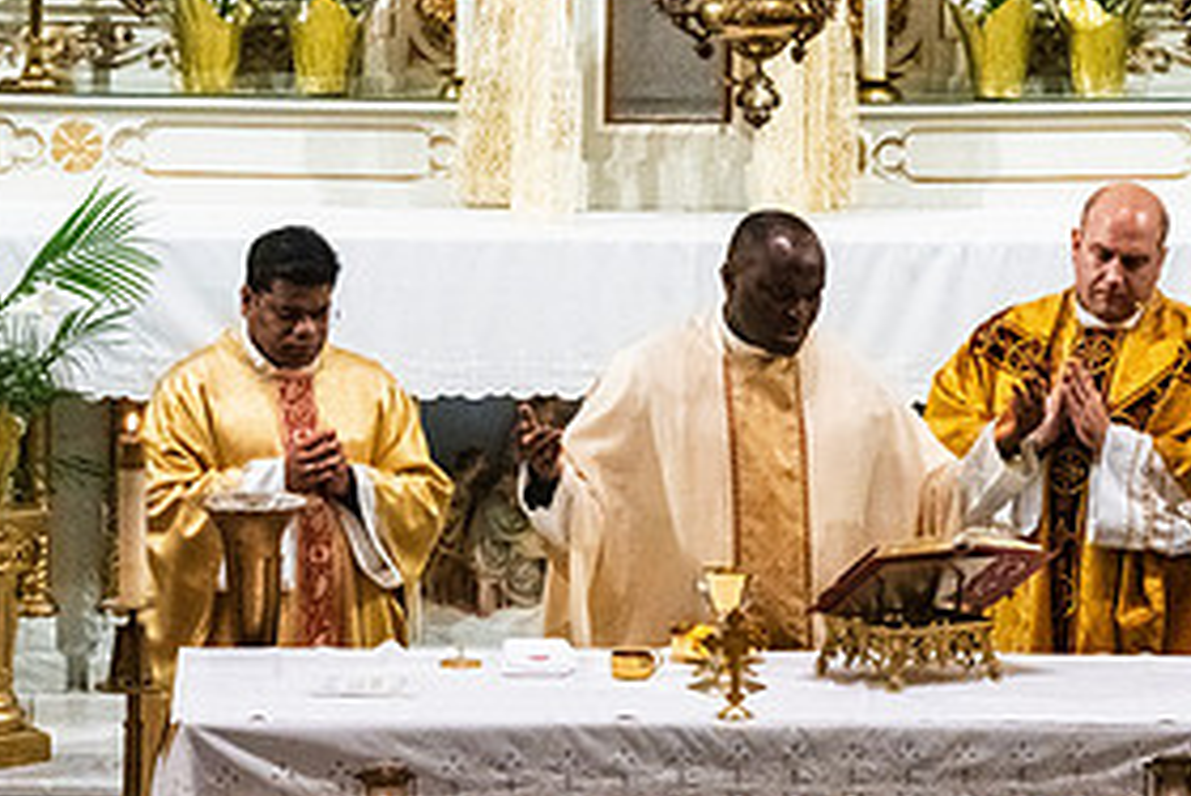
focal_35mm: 331
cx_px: 893
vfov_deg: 4.2
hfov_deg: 6.2
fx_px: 10956
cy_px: 560
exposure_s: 1/60
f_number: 16
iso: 5000
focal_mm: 160
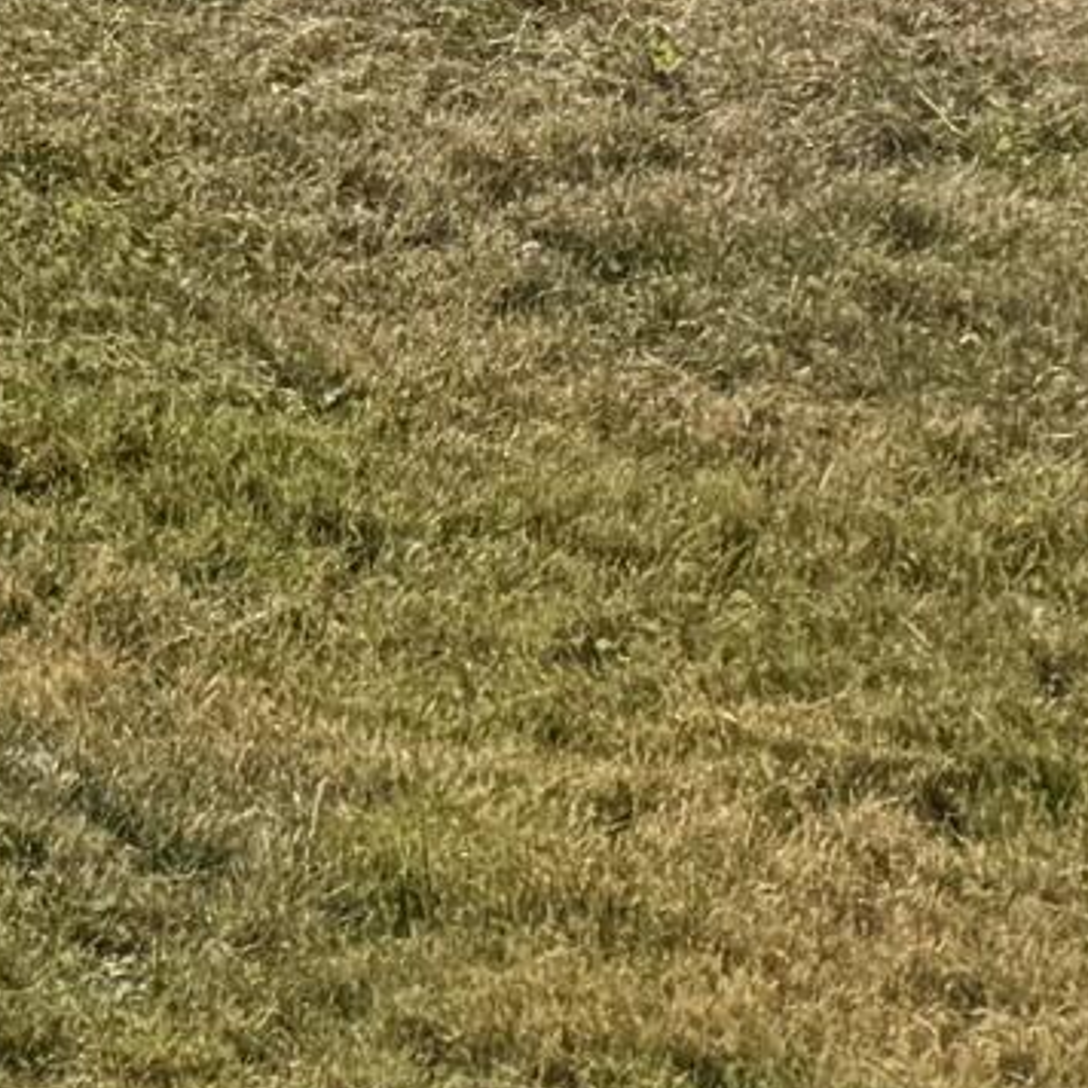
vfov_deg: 8.4
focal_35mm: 179
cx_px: -3481
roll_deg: +0.5
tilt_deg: +7.8
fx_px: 6365
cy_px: -2081
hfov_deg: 7.0
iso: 80
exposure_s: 1/9091
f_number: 1.78
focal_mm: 6.76
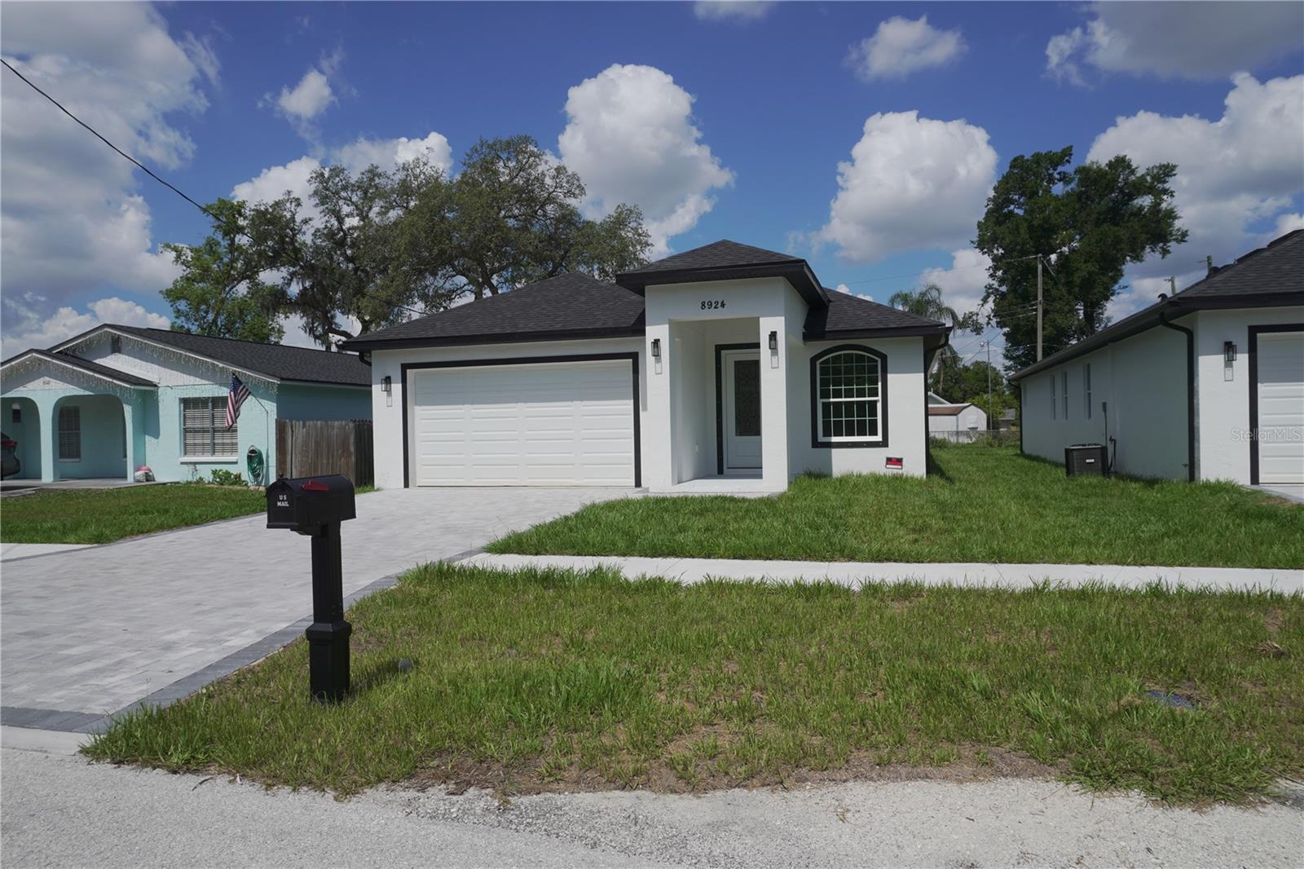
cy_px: 434
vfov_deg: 53.1
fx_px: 869
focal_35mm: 24
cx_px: 652
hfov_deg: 73.8
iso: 100
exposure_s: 1/400
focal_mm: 16
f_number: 10
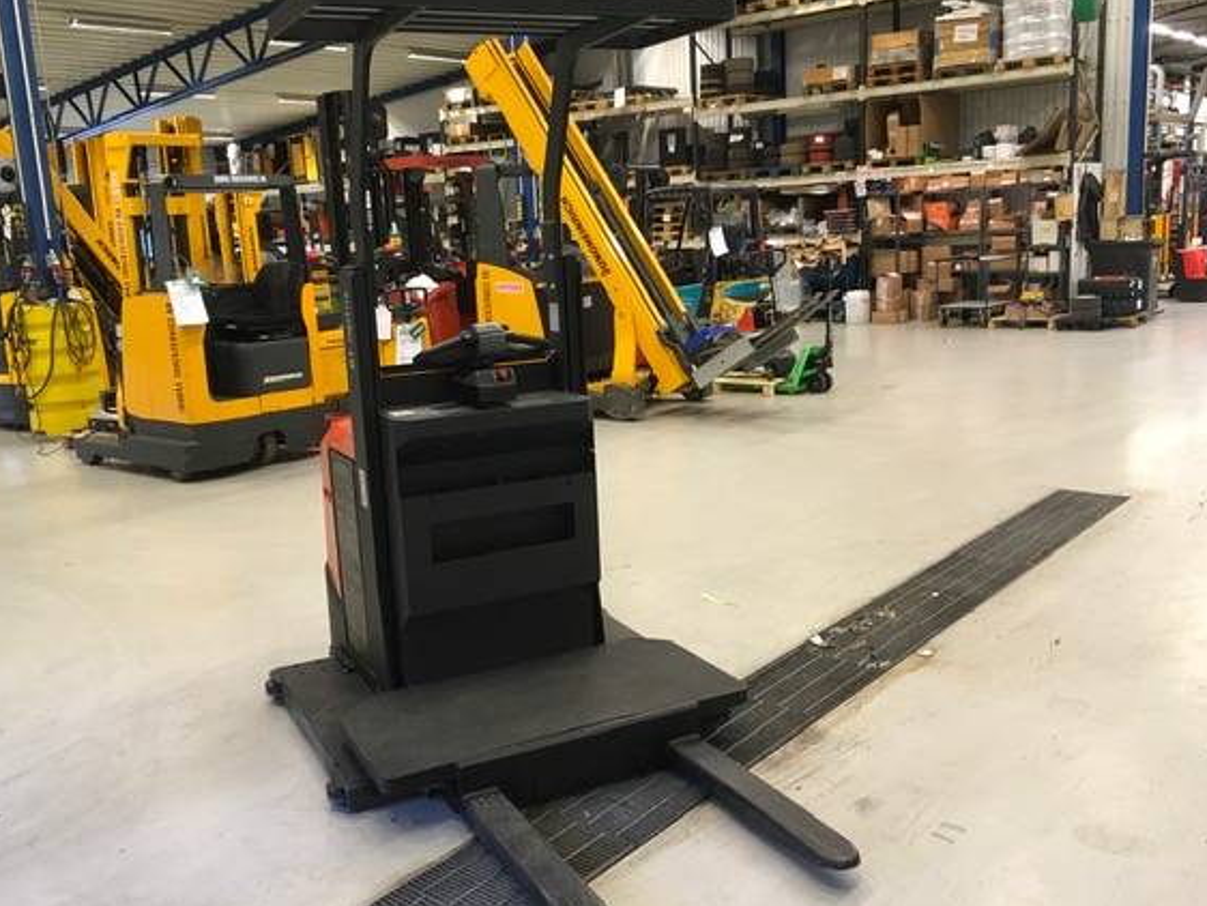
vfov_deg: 43.0
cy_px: 468
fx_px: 1151
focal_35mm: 33
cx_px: 597
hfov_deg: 55.3
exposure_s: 1/33
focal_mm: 4.15
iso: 125
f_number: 2.2
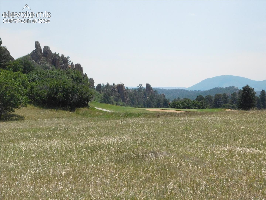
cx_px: 133
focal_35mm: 71
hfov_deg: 27.4
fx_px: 546
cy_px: 100
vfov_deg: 20.7
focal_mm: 12.6
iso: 800
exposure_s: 1/1500
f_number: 8.6
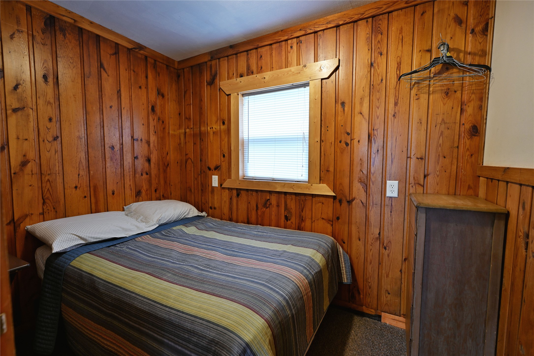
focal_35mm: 16
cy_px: 178
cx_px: 267
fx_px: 237
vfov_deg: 73.7
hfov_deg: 96.7
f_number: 5.6
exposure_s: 1/10
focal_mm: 16
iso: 400
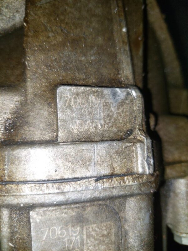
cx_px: 94
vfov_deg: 69.4
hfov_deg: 54.9
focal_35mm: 25
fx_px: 181
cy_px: 126
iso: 50
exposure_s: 1/50
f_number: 1.8
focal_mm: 5.23
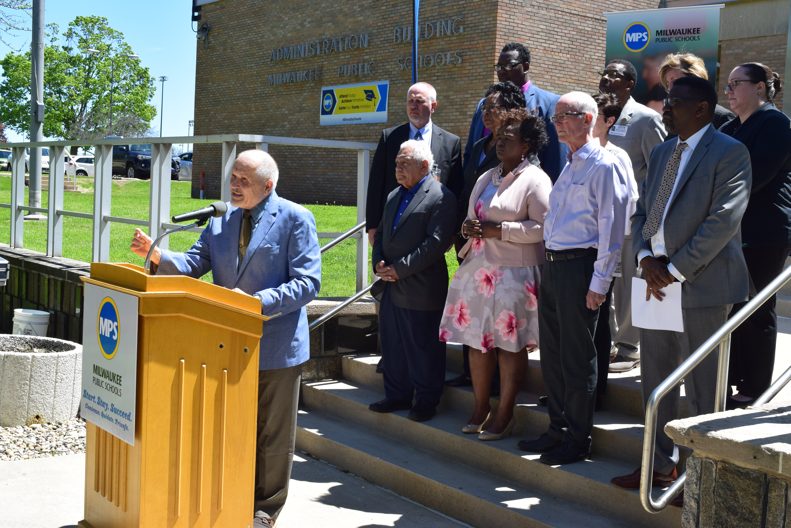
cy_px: 264
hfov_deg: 41.1
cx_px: 396
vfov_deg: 28.1
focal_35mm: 48
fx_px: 1055
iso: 400
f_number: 10
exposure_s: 1/320
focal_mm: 32
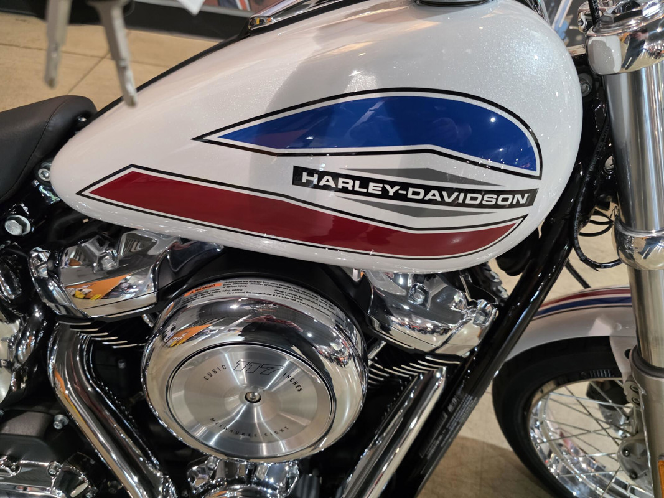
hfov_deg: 73.9
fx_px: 441
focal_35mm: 23
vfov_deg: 58.9
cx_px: 332
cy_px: 249
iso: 1000
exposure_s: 1/120
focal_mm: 6.3
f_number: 1.7
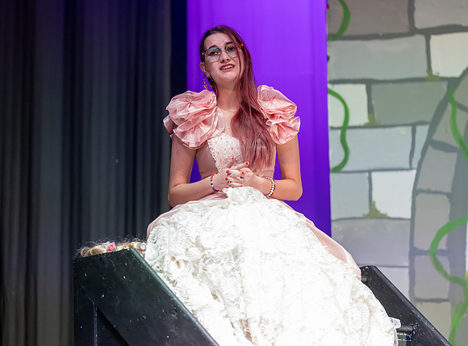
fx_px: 3255
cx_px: 226
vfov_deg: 6.1
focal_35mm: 242
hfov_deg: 8.2
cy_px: 157
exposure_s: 1/250
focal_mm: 200
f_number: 2.8
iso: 2200
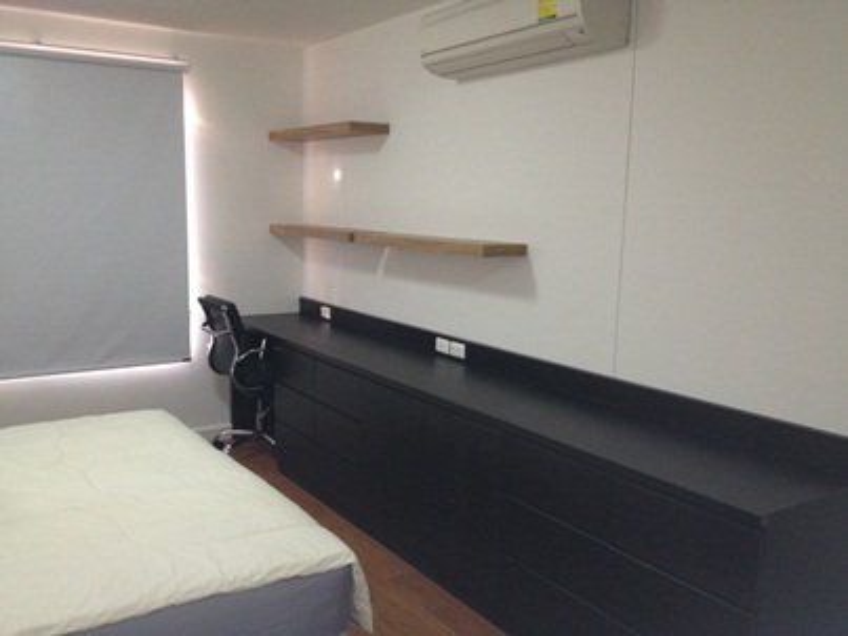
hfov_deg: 52.6
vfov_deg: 40.7
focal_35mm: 35
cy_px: 318
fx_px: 857
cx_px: 424
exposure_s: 1/20
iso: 160
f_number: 2.4
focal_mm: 4.28
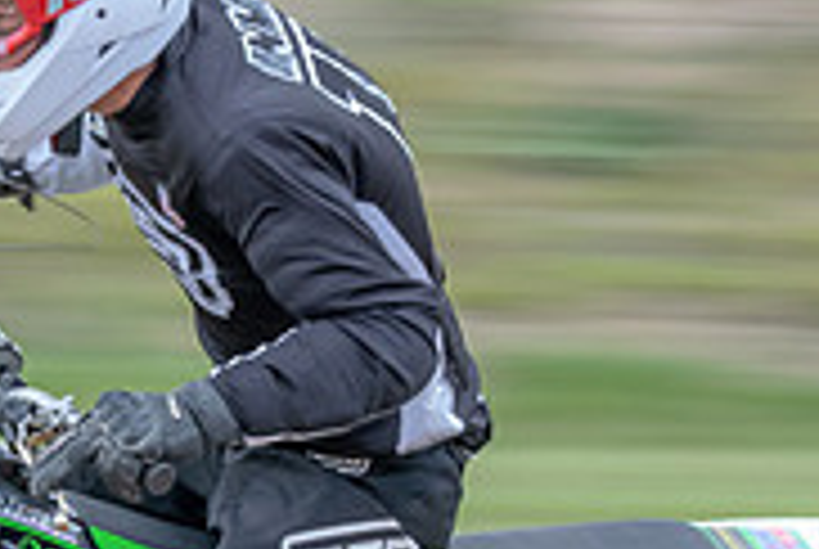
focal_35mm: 1082
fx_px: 24655
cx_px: 106
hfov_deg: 1.9
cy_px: 464
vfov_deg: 1.3
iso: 640
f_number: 11
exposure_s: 1/100
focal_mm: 210
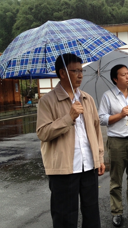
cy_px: 113
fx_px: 314
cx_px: 150
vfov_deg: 39.9
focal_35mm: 52
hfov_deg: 21.5
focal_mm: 4.28
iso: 50
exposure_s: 1/120
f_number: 2.4
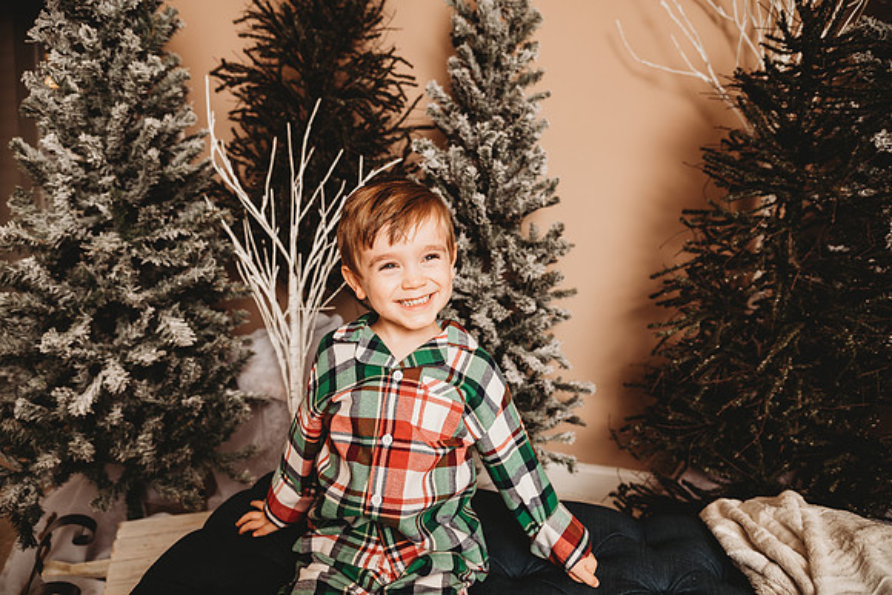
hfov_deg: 73.7
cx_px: 446
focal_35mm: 24
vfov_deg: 53.2
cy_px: 298
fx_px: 595
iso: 100
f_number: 4
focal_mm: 24
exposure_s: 1/160
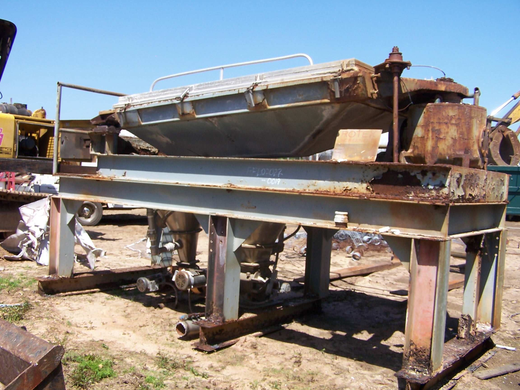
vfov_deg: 37.7
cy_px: 195
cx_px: 260
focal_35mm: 38
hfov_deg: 49.0
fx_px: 571
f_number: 4
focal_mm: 6.3
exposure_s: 1/500
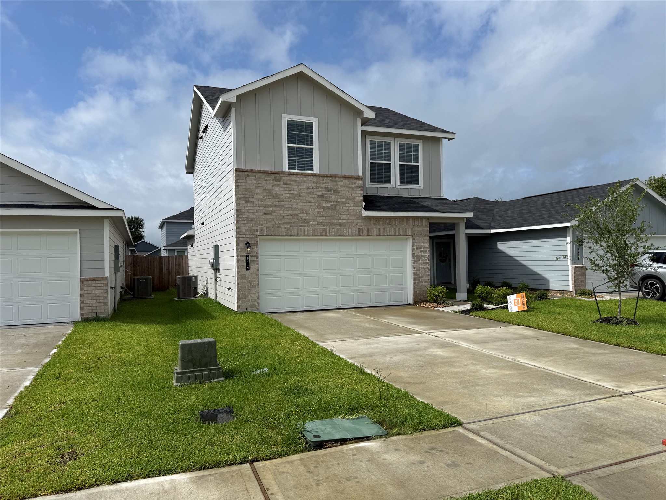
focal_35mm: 24
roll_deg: +0.8
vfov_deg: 56.8
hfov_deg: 71.6
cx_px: 333
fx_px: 462
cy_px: 250
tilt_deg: +1.7
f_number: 1.78
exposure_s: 1/8130
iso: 80
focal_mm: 6.76
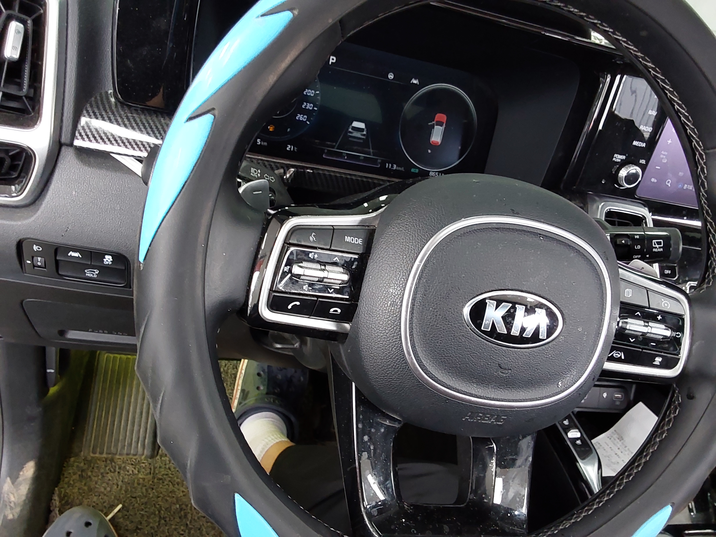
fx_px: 579
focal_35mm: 28
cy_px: 268
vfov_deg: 49.7
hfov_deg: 63.4
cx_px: 358
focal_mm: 2.91
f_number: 1.9
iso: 250
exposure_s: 1/60
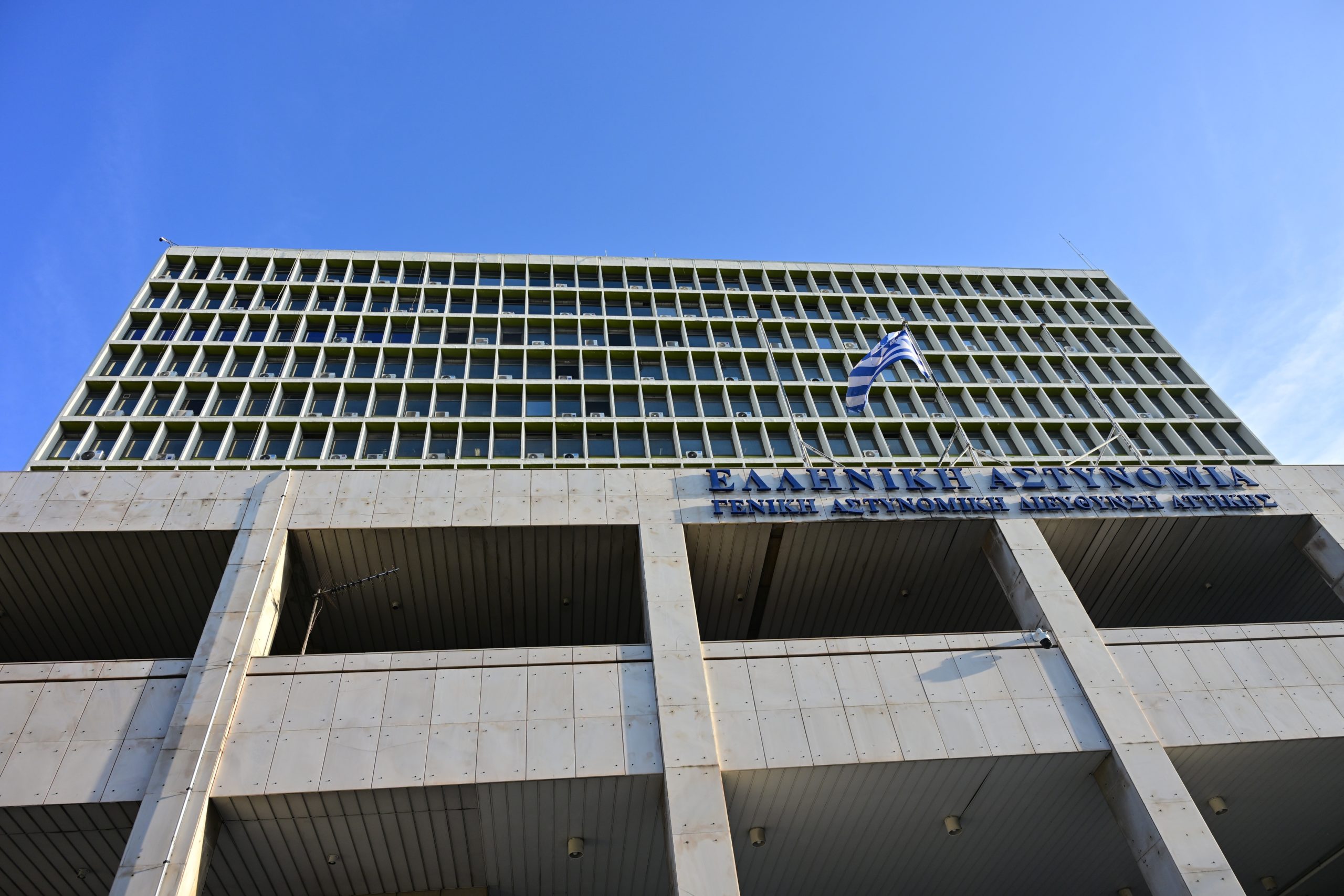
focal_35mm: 24
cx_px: 672
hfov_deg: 73.7
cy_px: 448
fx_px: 896
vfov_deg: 53.1
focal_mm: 24
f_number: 6.3
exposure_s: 1/320
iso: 160
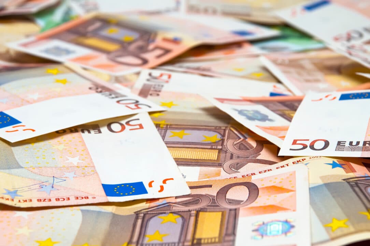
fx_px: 1463
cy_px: 123
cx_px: 185
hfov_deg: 14.4
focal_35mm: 142
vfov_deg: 9.6
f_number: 13
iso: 200
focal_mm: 95
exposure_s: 1/60
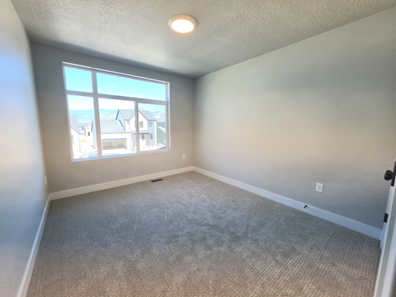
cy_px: 148
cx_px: 198
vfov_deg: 89.9
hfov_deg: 106.2
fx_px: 149
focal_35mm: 13
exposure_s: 1/312
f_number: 1.9
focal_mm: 2.2
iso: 32
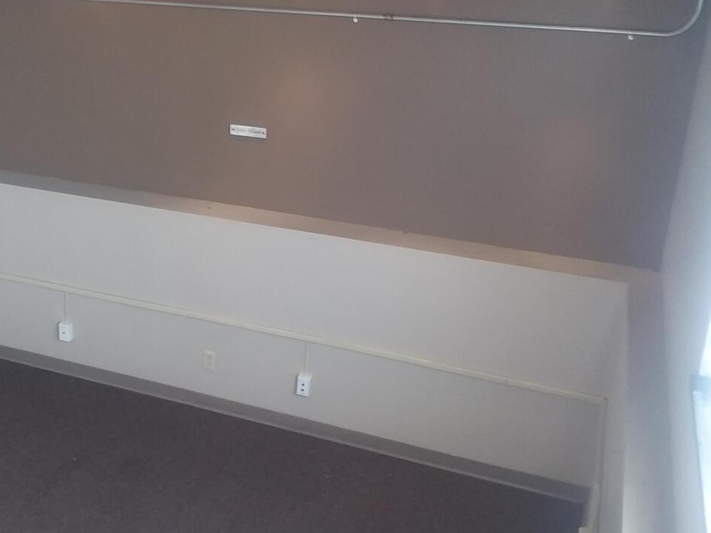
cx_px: 187
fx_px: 904
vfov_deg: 32.8
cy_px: 222
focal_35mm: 44
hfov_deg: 41.8
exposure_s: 1/30
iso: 40
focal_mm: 2.47
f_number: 1.9
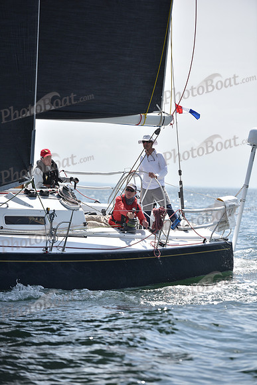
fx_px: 1498
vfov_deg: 14.7
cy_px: 192
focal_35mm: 140
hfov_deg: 9.8
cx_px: 128
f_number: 3.5
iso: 200
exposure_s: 1/3200
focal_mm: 140
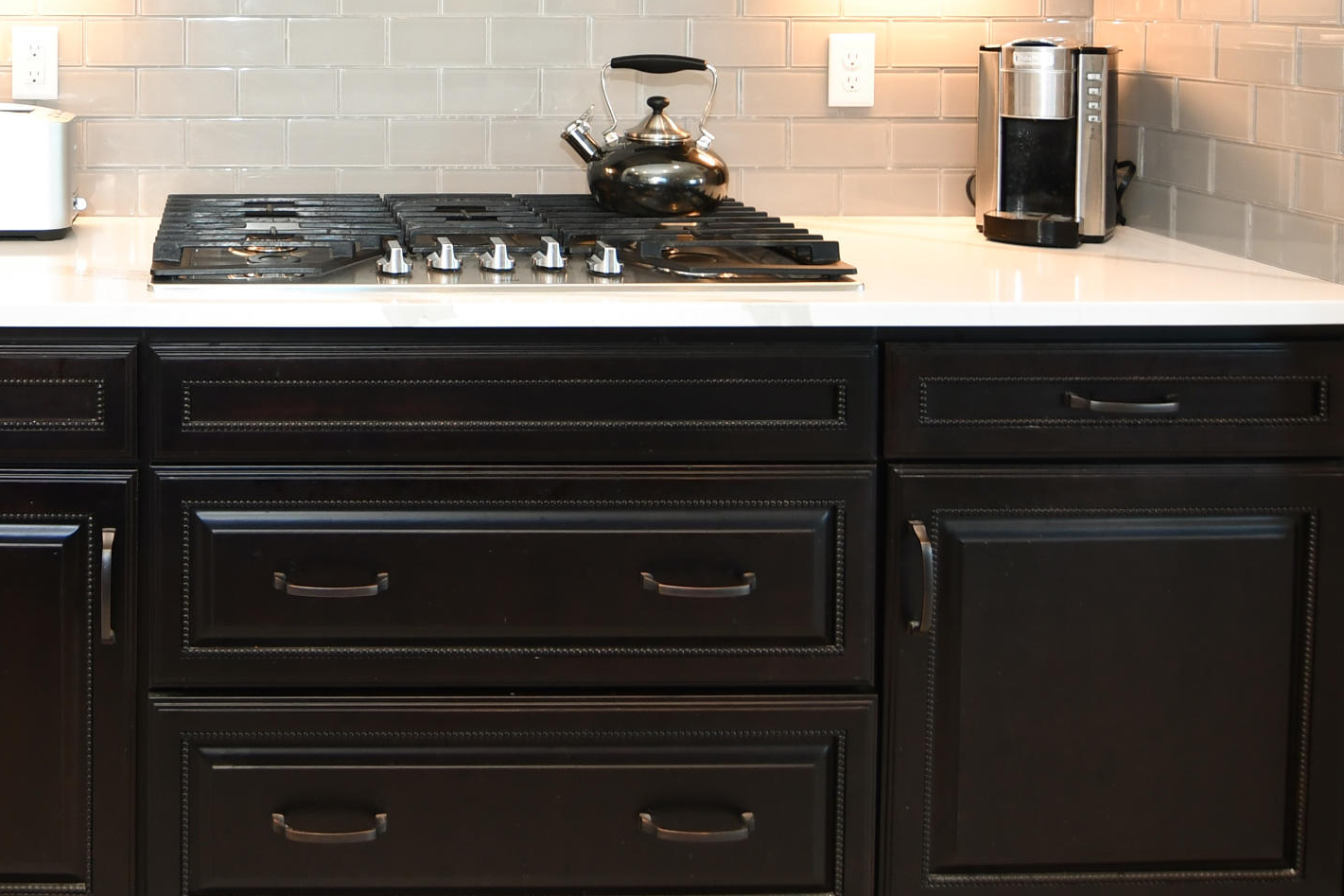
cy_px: 2
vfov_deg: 32.3
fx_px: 1418
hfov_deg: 47.5
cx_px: 243
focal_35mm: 38
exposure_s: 1/60
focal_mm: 12
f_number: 4
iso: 400
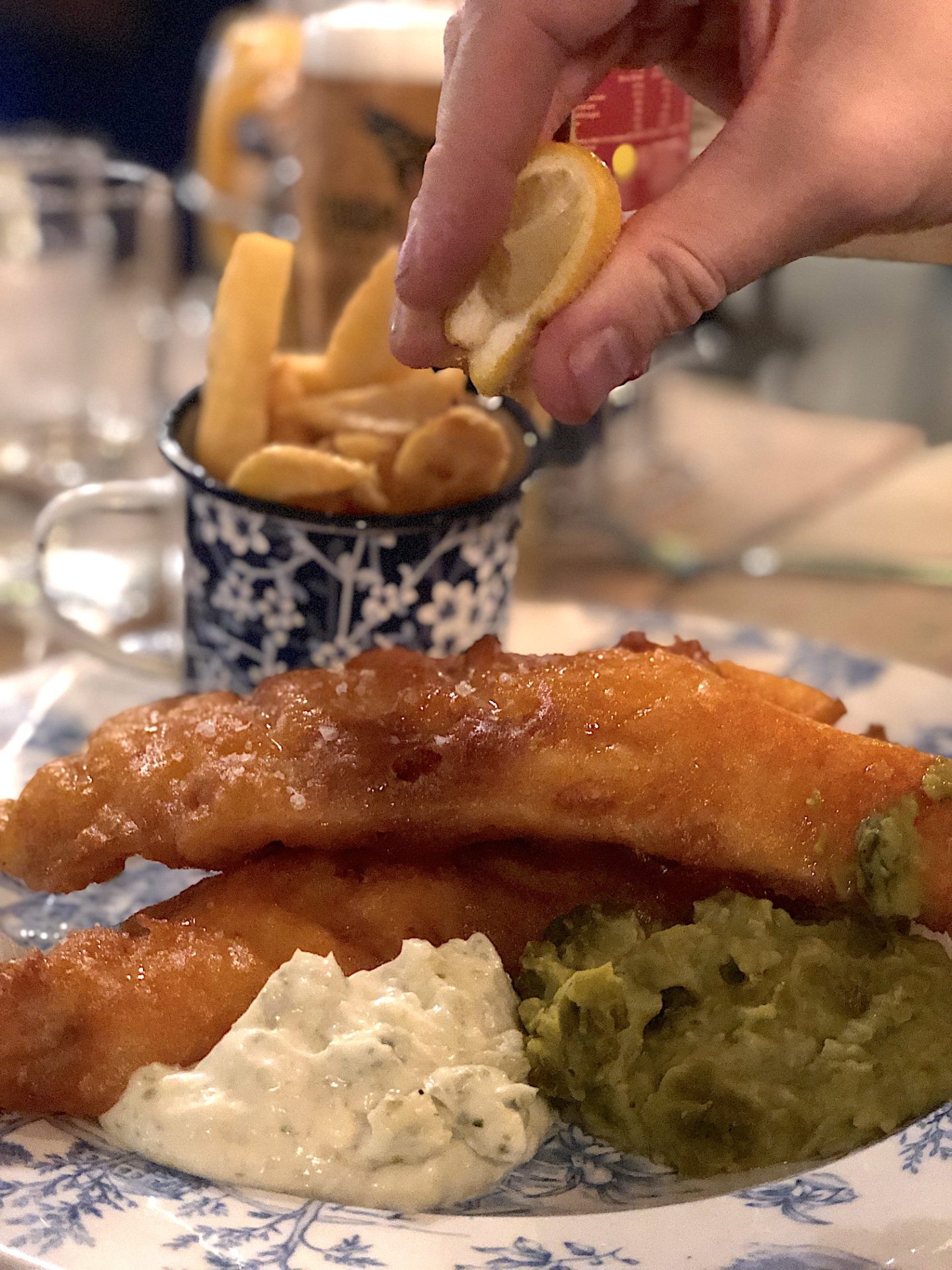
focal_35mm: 52
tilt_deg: -21.1
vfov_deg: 36.8
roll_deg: -0.7
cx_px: 476
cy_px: 635
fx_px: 1907
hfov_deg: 28.0
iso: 200
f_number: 2.4
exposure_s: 1/8
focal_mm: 6
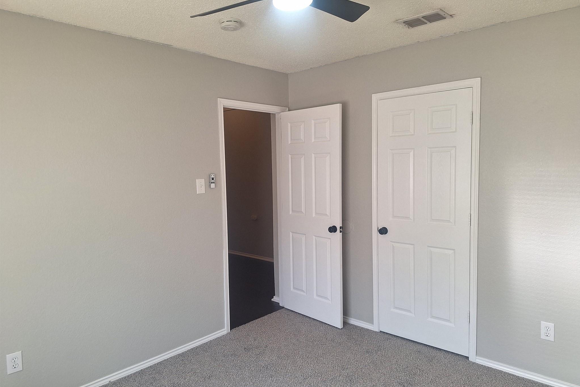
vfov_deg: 53.1
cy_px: 191
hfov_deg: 73.7
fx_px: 387
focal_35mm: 24
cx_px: 290
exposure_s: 1/120
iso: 64
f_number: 1.8
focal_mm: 5.54
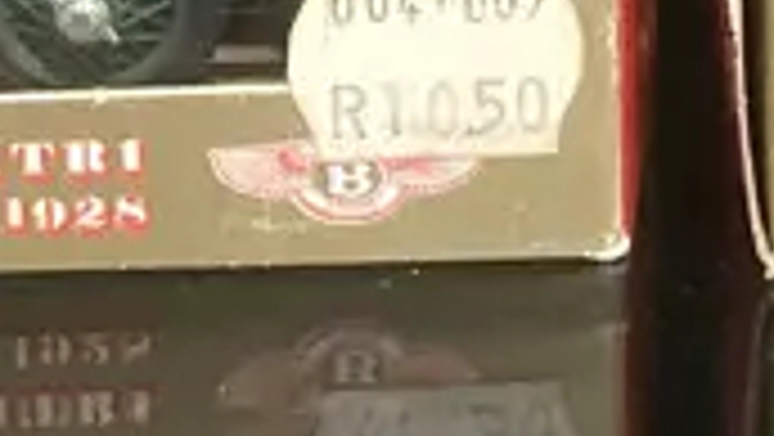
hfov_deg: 11.7
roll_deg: +0.3
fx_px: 3738
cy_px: -1110
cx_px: 702
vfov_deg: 5.9
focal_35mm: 182
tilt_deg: -9.6
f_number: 1.8
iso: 200
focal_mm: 3.99
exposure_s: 1/50
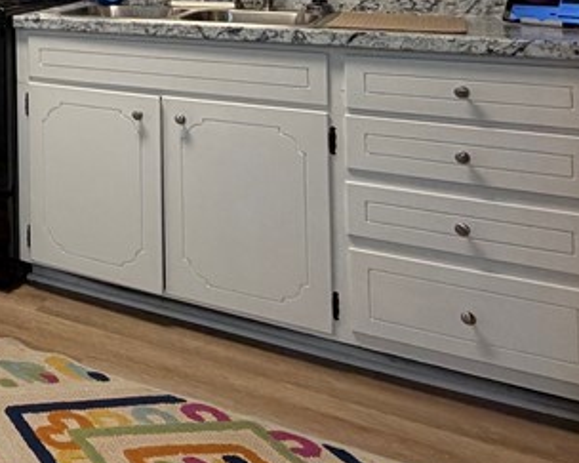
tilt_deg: +0.3
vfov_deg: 29.1
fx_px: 788
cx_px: -133
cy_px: -63
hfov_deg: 32.5
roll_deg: +2.1
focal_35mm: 46
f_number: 2.2
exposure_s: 1/120
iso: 250
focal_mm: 2.22
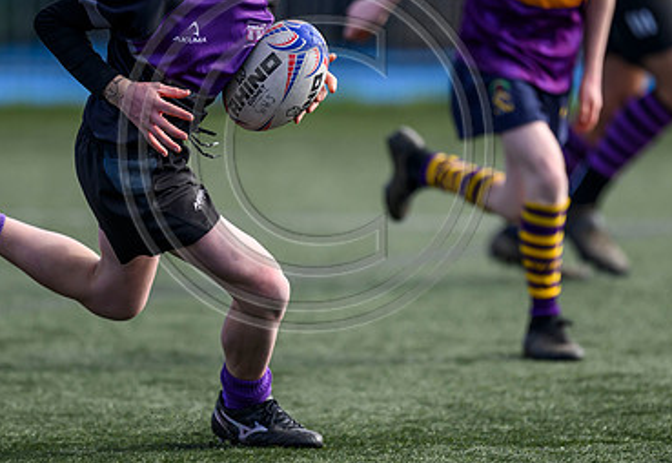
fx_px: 12557
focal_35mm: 666
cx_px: 277
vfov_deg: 2.1
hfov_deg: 3.1
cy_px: 144
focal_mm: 400
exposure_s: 1/3200
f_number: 3.2
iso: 500
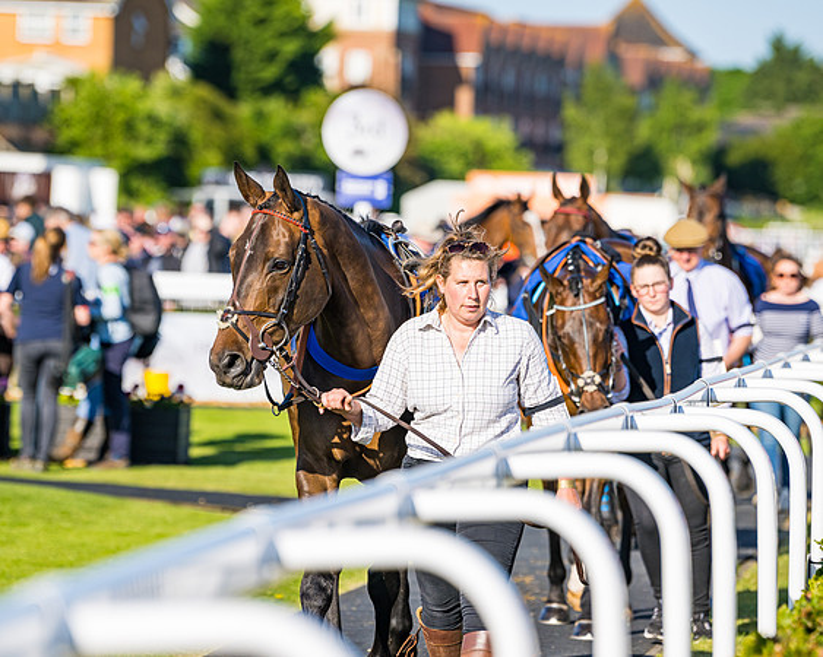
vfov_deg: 5.9
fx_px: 6405
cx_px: 406
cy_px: 328
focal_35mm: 263
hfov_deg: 7.4
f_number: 4
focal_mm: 200
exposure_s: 1/2000
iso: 200
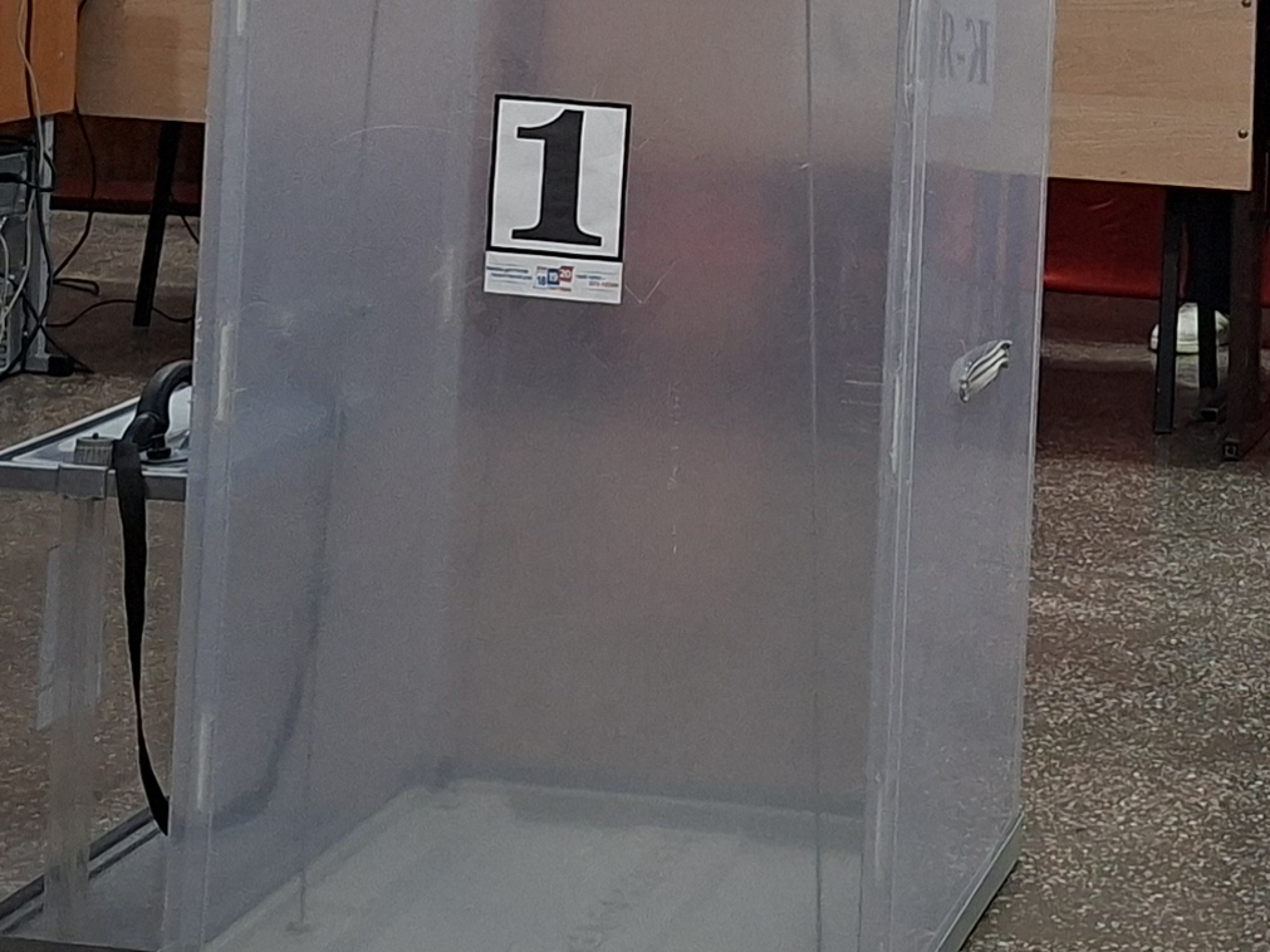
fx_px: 3338
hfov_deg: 21.3
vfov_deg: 15.4
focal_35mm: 91
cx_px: 985
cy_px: -309
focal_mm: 5.54
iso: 320
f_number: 1.8
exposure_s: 1/50
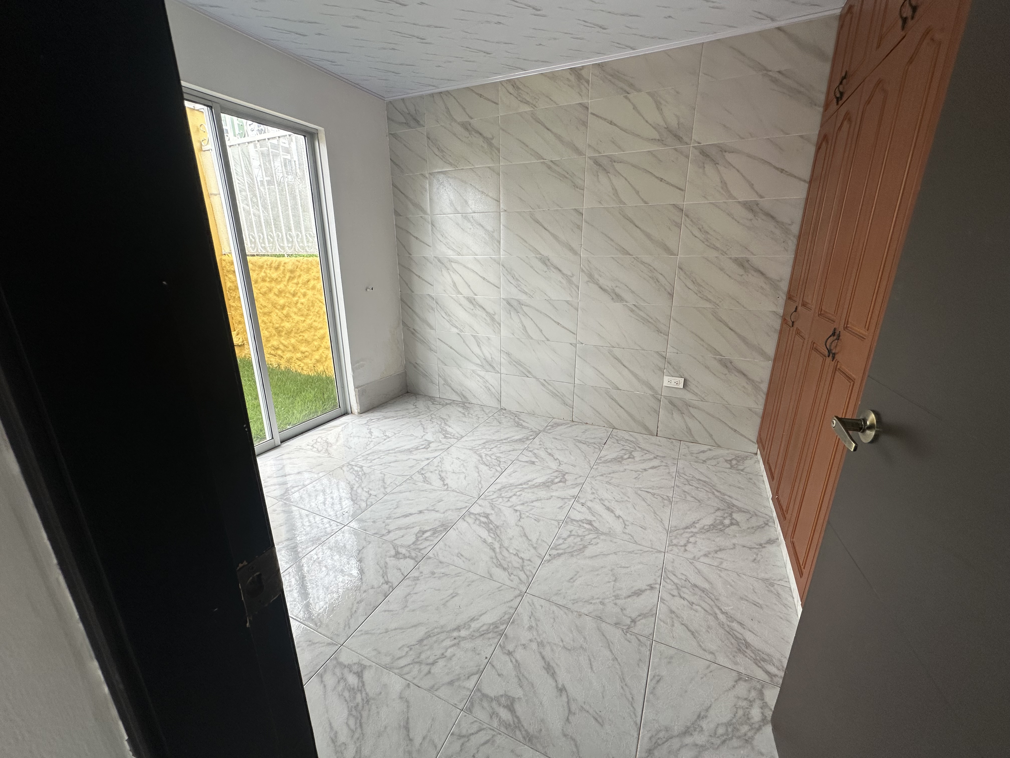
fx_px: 408
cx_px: 505
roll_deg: +0.4
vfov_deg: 85.7
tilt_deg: -16.5
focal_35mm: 14
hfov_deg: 102.1
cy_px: 379
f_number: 2.2
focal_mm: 2.22
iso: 64
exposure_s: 1/120
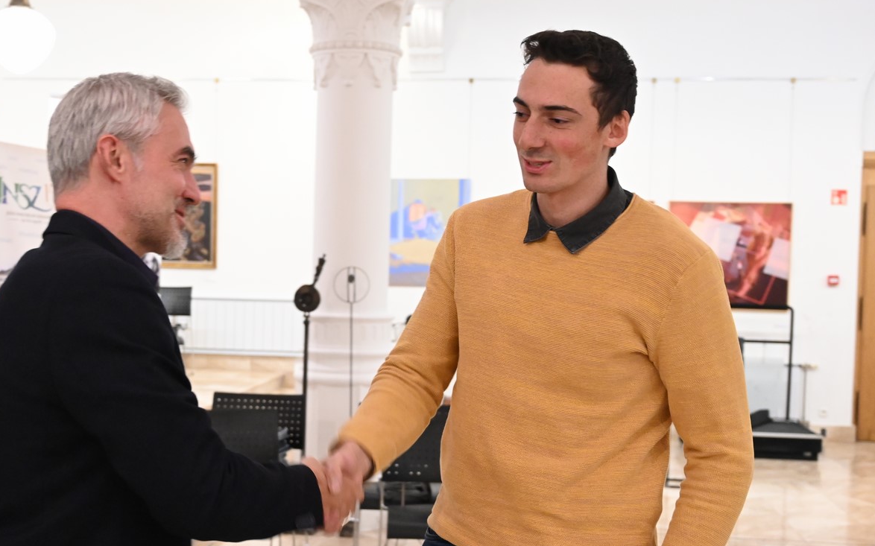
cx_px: 361
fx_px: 1192
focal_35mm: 50
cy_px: 305
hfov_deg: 40.2
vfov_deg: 25.8
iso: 6400
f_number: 4
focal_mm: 36
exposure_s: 1/100
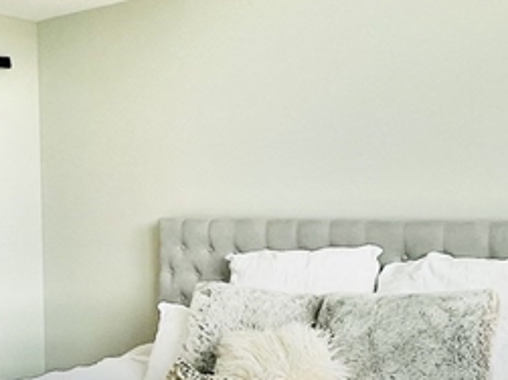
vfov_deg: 27.3
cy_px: 263
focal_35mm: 53
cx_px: 105
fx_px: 777
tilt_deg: -4.2
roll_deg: +1.1
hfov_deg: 35.1
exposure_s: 1/120
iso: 64
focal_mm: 1.57
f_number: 1.8
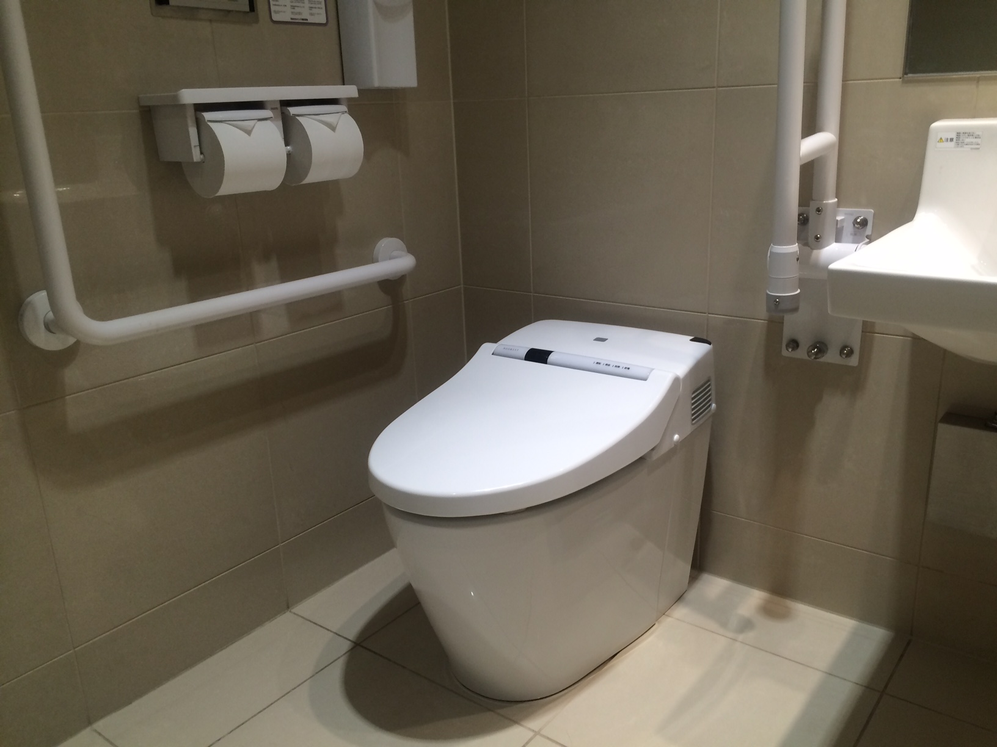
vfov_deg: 48.2
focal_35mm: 29
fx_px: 835
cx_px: 498
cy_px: 374
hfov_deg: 61.7
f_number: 2.2
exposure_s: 1/33
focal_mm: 4.15
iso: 40
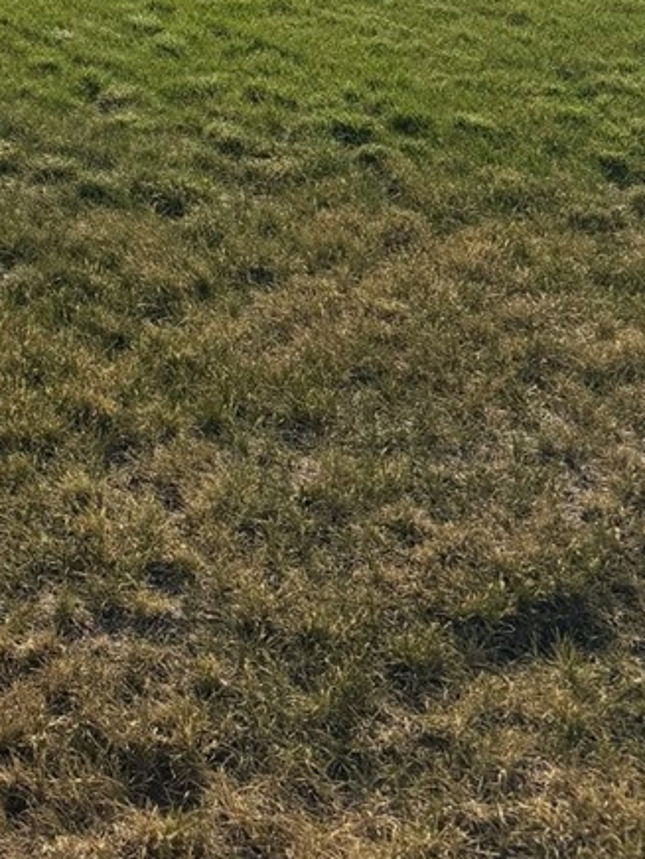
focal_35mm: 66
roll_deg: +3.2
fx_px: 1640
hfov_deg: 20.7
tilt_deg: -6.8
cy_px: -225
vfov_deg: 25.7
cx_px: -142
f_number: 1.78
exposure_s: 1/9009
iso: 80
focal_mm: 6.76
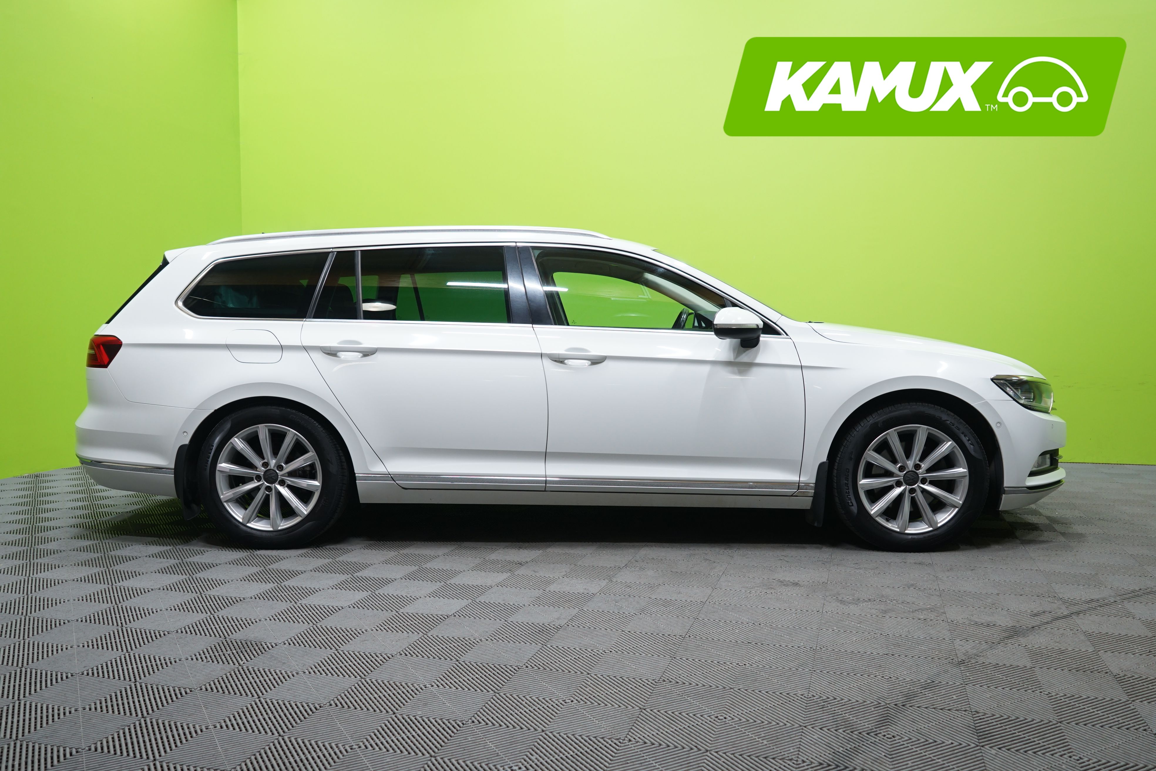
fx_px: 963
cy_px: 386
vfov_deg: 43.6
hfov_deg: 61.9
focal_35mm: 30
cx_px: 578
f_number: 4.5
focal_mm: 30
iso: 500
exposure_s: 1/20
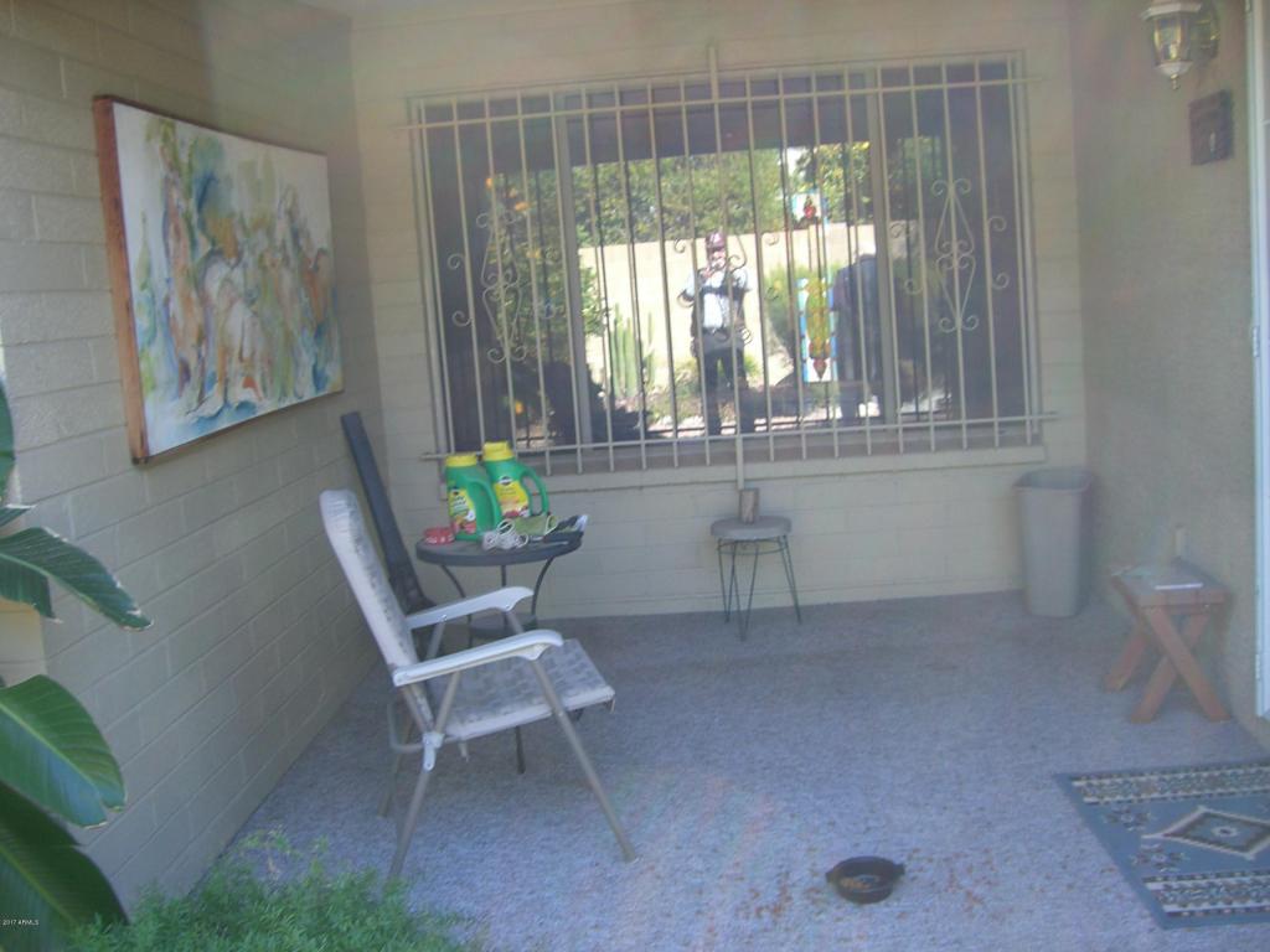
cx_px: 635
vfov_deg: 37.7
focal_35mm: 38
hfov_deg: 49.0
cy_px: 476
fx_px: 1394
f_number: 2.7
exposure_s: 1/80
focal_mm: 6.2
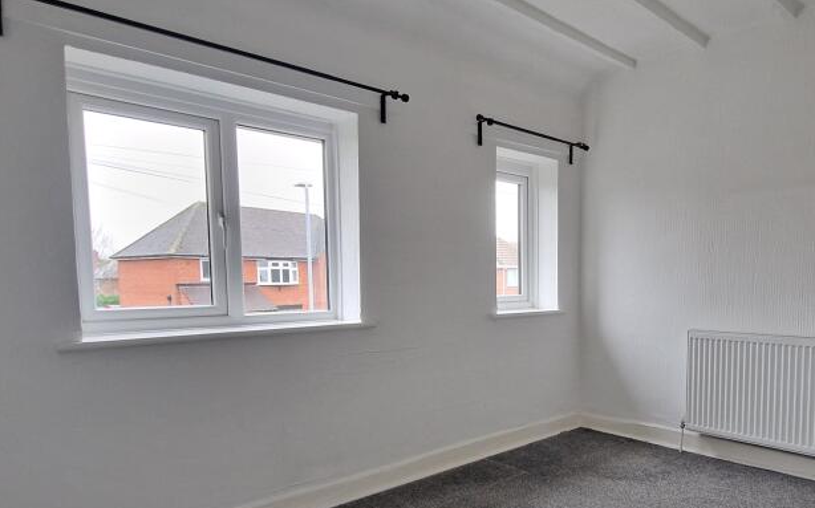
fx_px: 511
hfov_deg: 75.3
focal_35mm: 23
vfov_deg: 52.4
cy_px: 316
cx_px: 528
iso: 500
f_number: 2.2
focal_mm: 2.2
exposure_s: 1/33
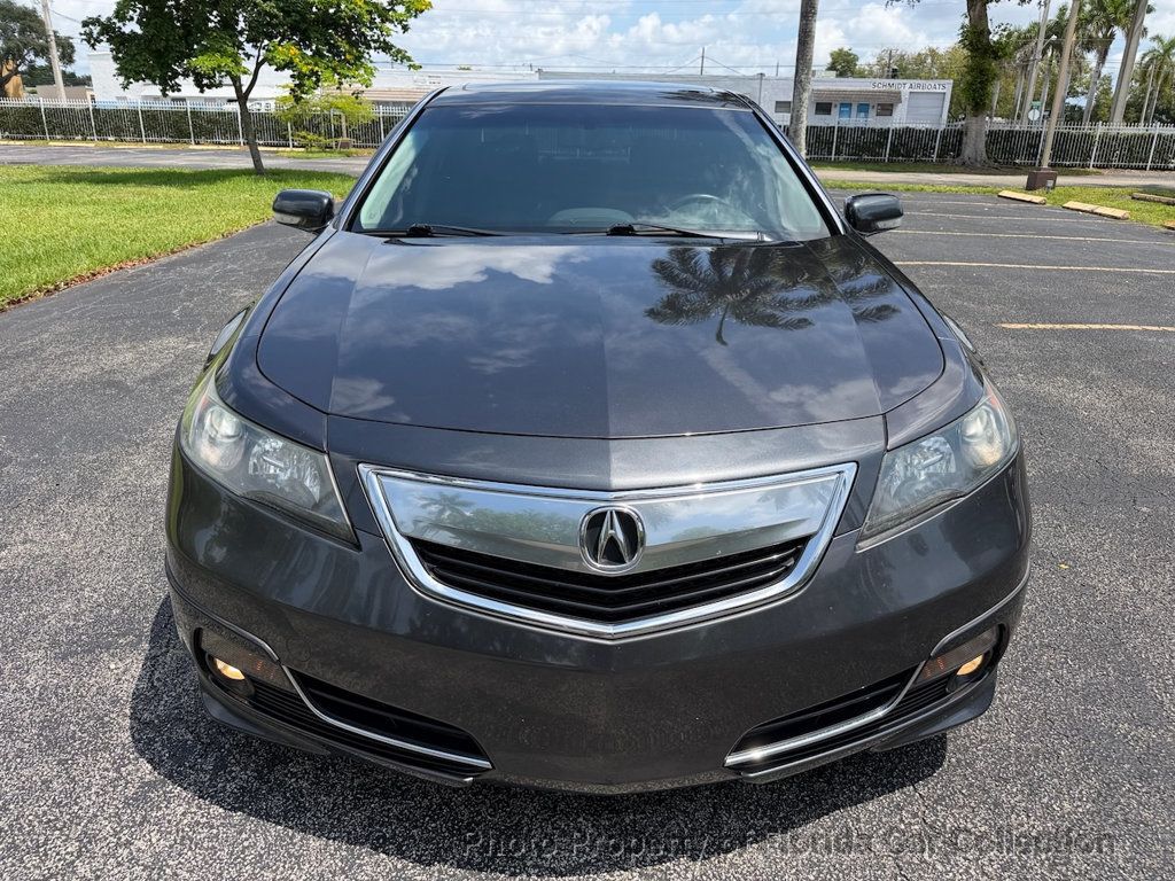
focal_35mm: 24
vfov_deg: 56.8
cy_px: 440
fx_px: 815
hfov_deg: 71.6
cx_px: 588
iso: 80
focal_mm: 6.76
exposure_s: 1/3279
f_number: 1.78
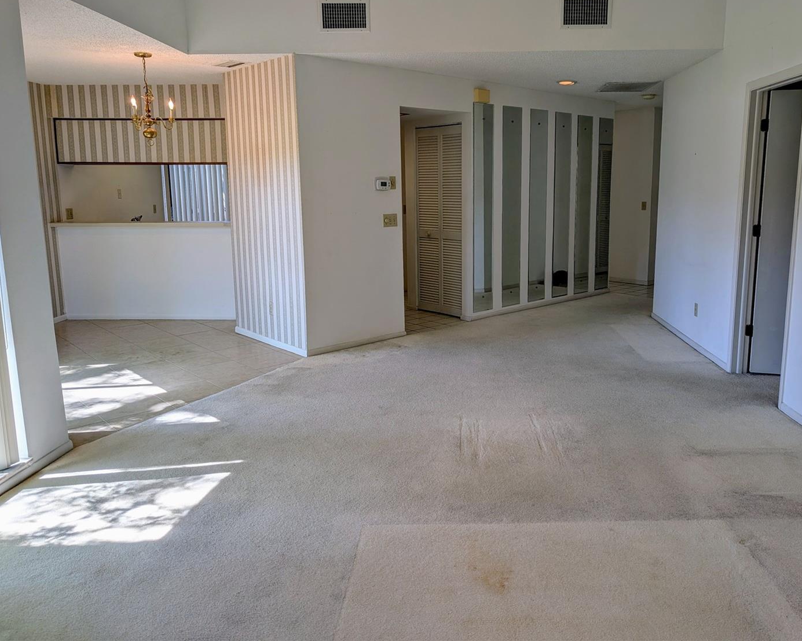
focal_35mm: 27
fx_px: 641
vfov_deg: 53.1
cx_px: 452
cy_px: 294
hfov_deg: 63.8
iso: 22
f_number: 1.68
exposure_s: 1/120
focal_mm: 6.9
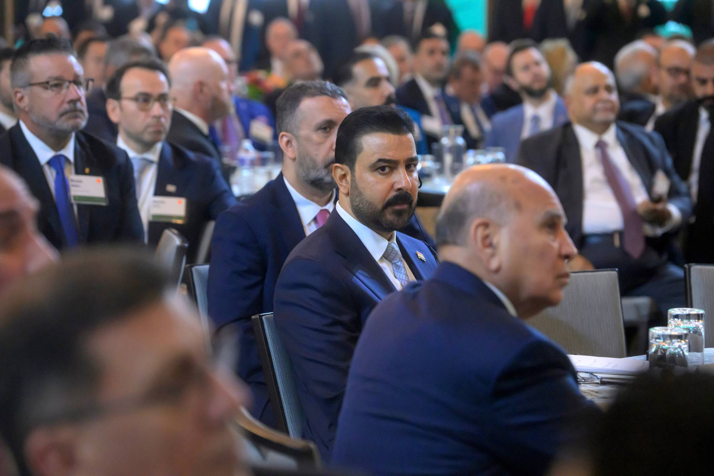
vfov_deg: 11.2
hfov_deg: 16.8
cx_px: 357
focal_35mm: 122
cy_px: 238
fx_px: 2419
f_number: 4
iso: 5000
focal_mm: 122
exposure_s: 1/250
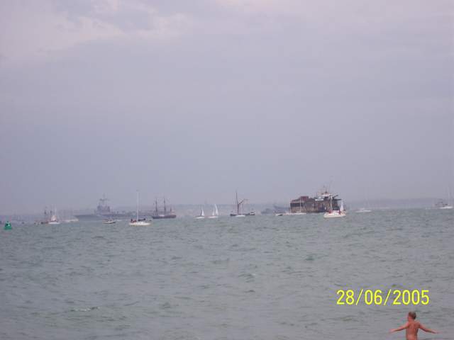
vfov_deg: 13.0
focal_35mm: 114
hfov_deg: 17.3
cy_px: 170
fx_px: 1495
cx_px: 227
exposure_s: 1/90
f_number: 4.8
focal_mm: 24
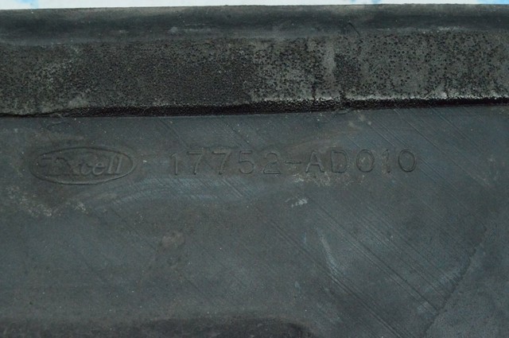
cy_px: 169
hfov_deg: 24.6
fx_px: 1165
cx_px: 254
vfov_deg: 16.5
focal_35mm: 82
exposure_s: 1/200
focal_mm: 55
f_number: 16
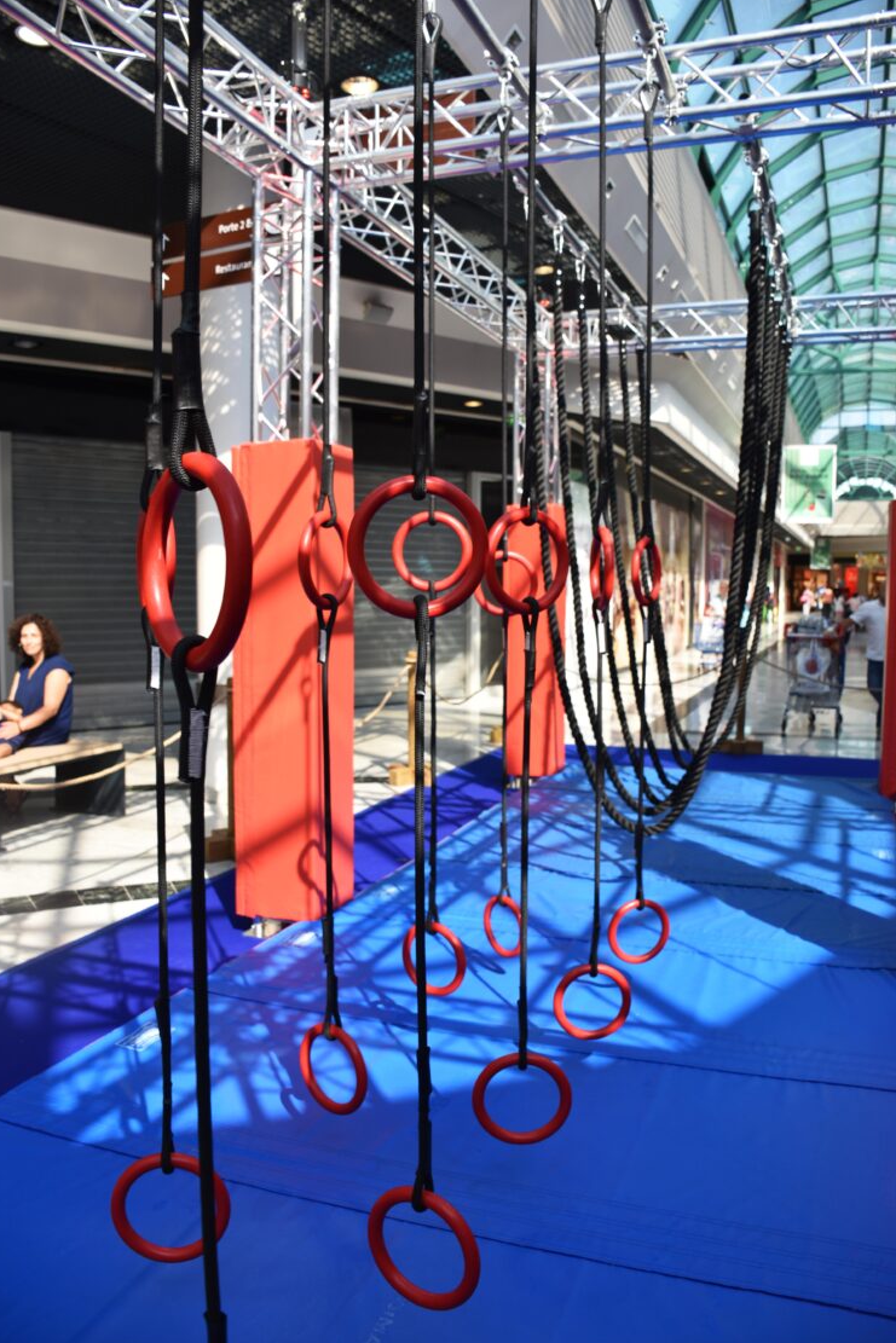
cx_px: 452
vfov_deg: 65.5
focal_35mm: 28
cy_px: 677
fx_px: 1045
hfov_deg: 46.4
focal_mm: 18
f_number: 4
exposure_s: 1/40
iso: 100
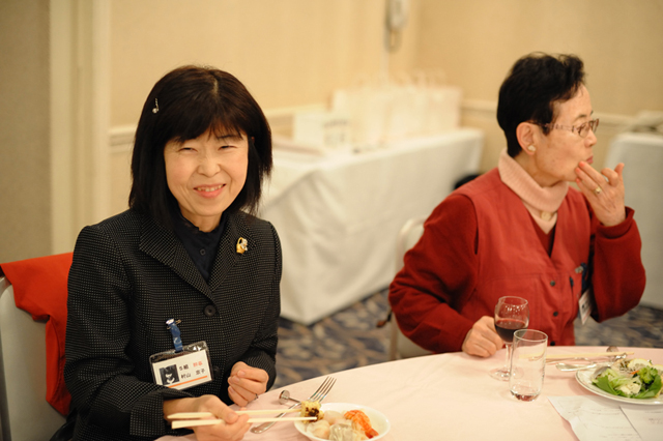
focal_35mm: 50
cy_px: 220
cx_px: 332
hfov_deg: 39.6
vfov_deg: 27.0
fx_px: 920
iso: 1800
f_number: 2.8
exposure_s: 1/100
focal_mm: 50
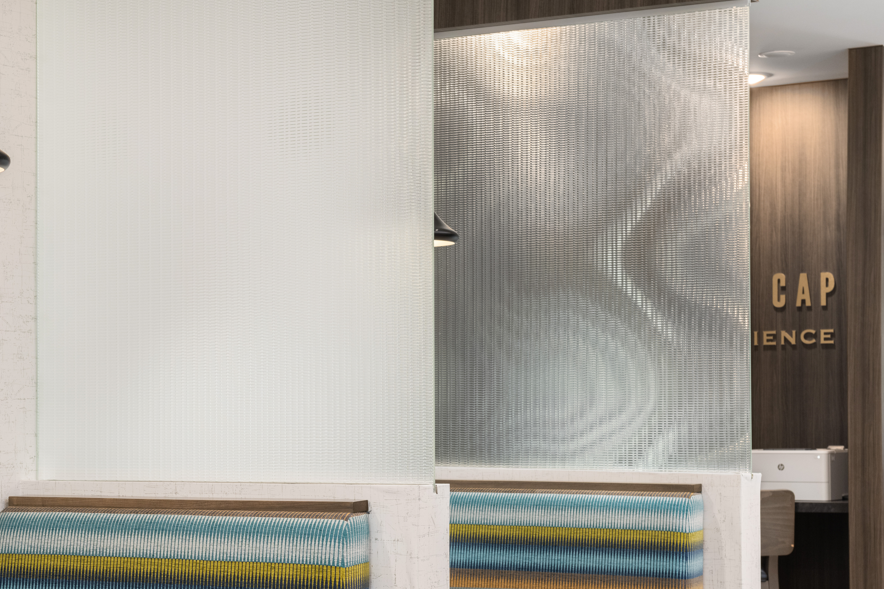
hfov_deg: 23.0
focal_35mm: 88
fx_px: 2161
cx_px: 252
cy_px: 447
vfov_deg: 15.5
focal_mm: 55
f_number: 8
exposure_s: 1/2.5
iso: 800
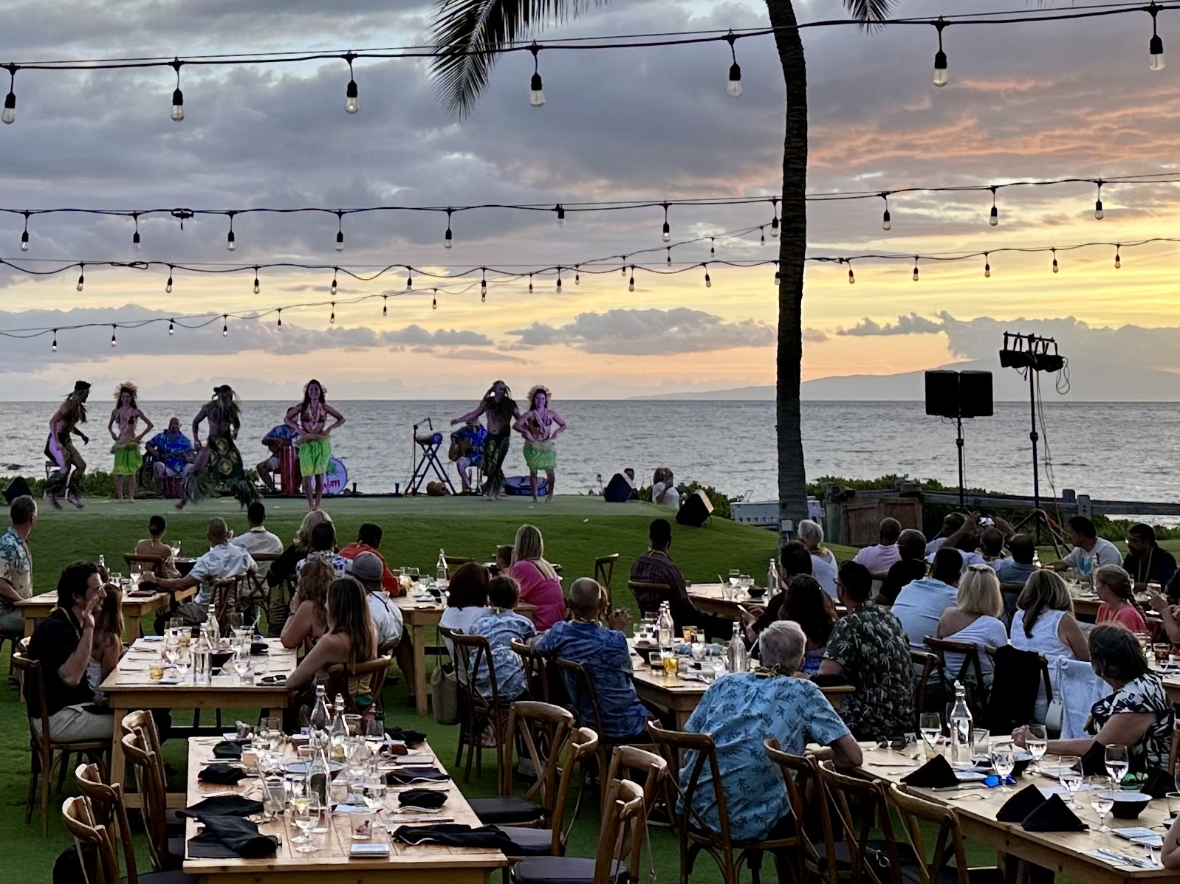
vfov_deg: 26.8
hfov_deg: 36.1
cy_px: 49
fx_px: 1772
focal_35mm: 52
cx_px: 323
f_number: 1.78
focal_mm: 6.86
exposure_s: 1/281
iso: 80
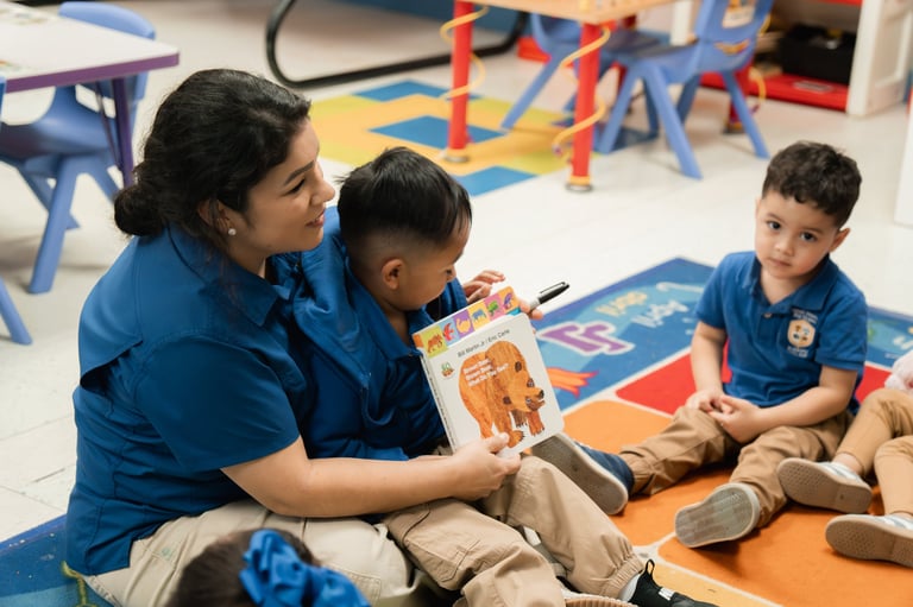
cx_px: 456
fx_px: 1863
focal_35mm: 74
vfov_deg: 18.5
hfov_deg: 27.5
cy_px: 304
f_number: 2.8
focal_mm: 49
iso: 1250
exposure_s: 1/160
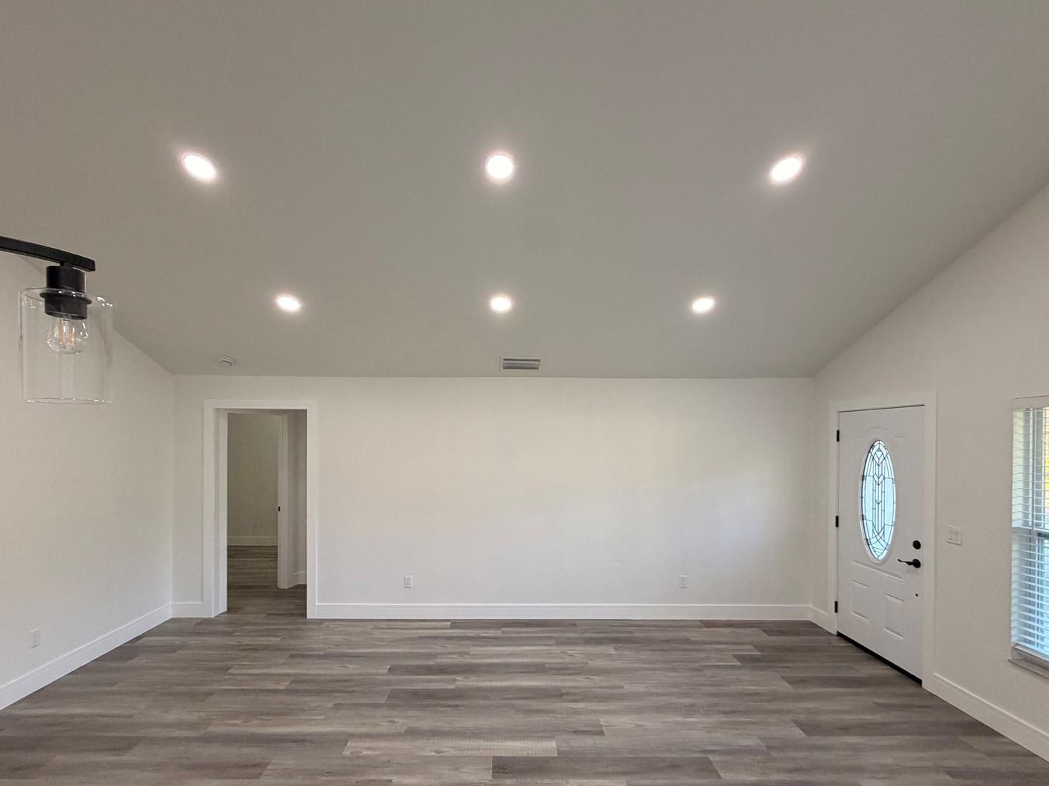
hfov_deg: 94.5
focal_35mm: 16
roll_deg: +0.0
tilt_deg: -1.3
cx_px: 512
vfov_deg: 77.8
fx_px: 485
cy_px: 440
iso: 320
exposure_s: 1/120
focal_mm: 2.22
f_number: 2.2
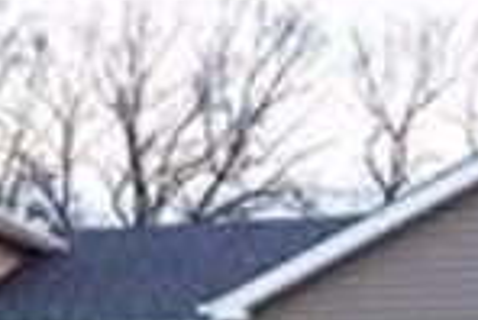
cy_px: 451
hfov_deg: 19.9
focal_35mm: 102
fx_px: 1356
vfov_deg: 12.9
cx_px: 132
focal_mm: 4.15
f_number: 2.2
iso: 32
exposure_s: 1/173
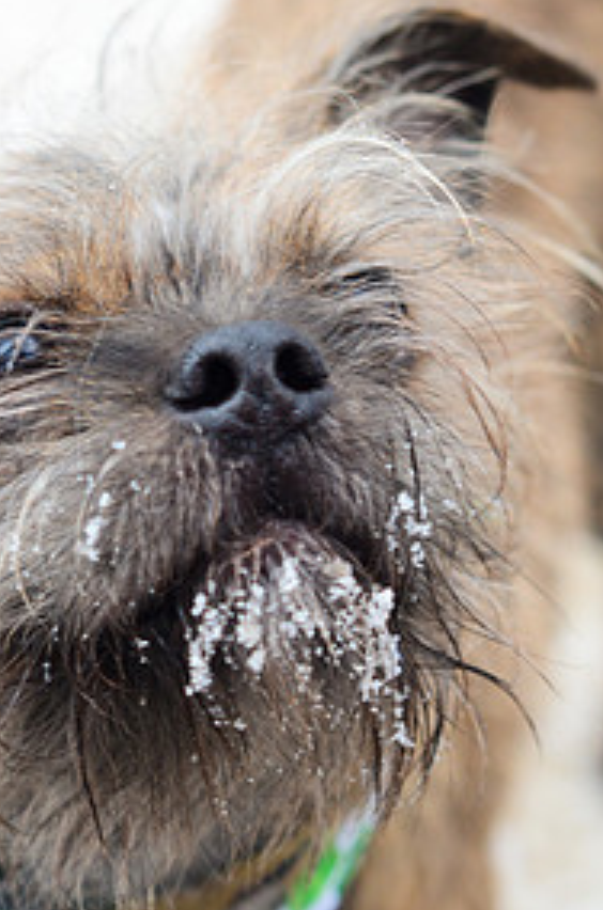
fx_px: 3004
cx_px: 144
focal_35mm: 119
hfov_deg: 11.4
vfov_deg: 17.2
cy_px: 554
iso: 500
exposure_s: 1/200
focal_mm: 50
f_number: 3.5
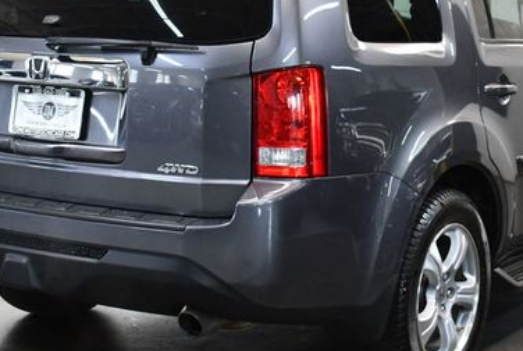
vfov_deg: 16.1
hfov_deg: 23.8
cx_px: 309
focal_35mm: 85
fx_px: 1237
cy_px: 110
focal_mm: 25
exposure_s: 1/125
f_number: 4
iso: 1400
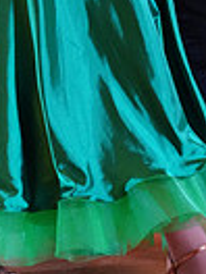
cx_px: 91
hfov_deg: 5.0
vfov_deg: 6.6
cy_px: -135
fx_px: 2349
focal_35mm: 296
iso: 5000
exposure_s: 1/400
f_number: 2.8
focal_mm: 70
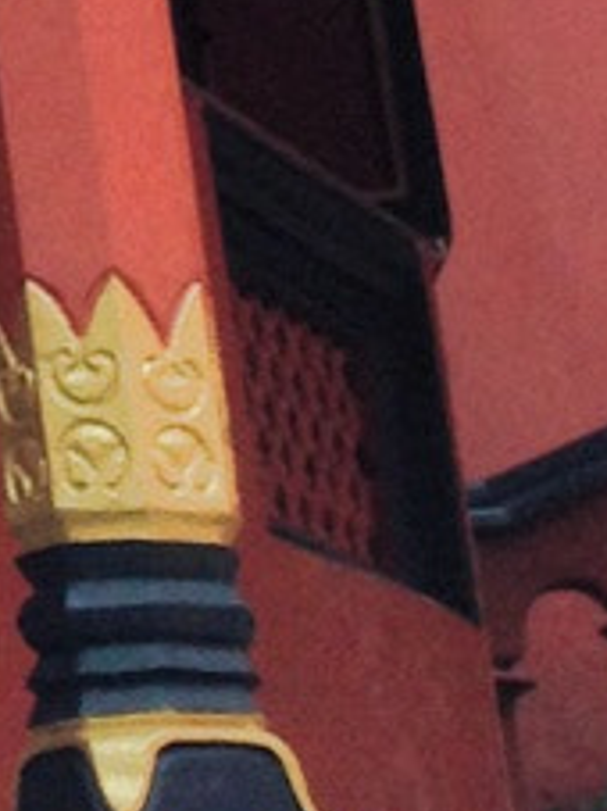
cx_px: -1321
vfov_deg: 7.3
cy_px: -1822
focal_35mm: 233
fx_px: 5453
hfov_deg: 5.9
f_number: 2.4
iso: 50
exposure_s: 1/354
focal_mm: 4.12
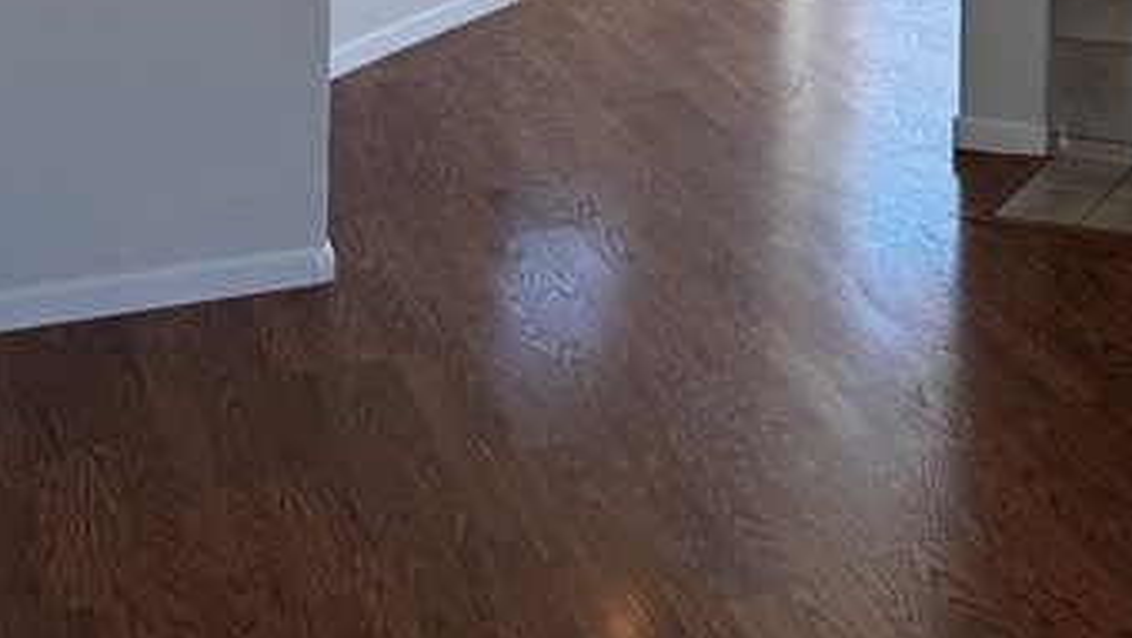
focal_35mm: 79
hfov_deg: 25.4
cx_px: 1162
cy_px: -608
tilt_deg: -0.8
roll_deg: -0.9
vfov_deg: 13.3
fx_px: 2372
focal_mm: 6.76
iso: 80
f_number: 1.78
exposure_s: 1/394
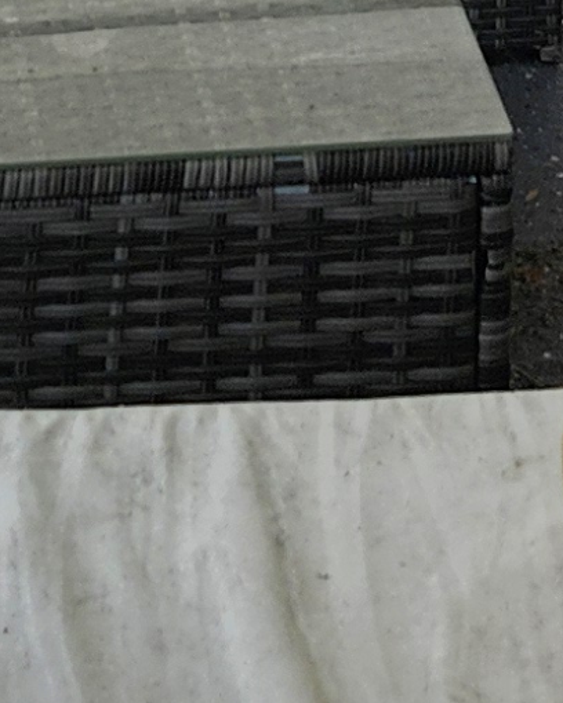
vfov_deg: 9.2
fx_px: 3666
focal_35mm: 176
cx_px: 149
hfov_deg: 8.8
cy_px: -1271
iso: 25
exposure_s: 1/273
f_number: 1.8
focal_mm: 5.54
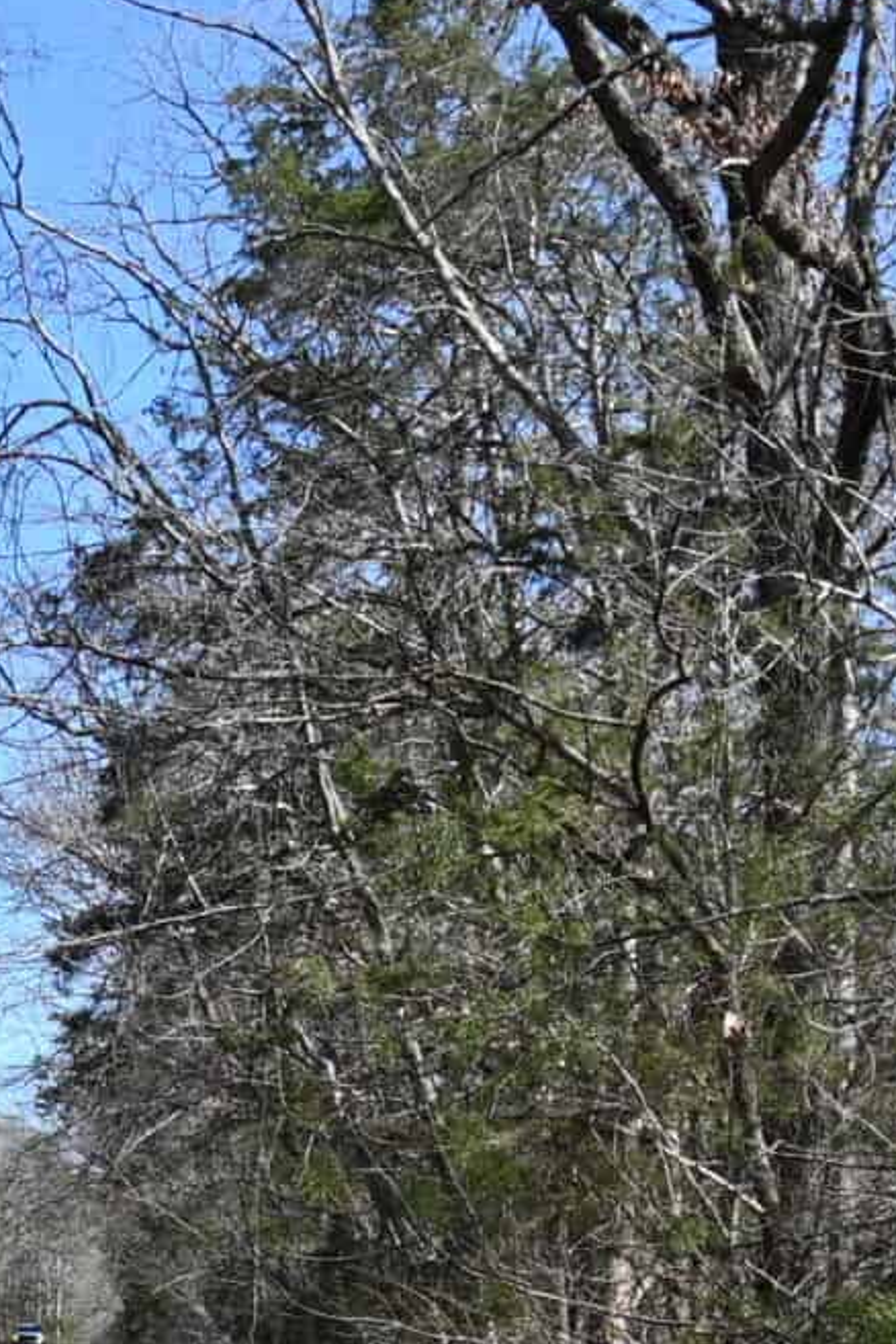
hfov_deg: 17.3
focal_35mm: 74
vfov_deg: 25.5
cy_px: 1454
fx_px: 2762
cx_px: -286
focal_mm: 13
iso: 100
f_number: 6.3
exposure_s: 1/320
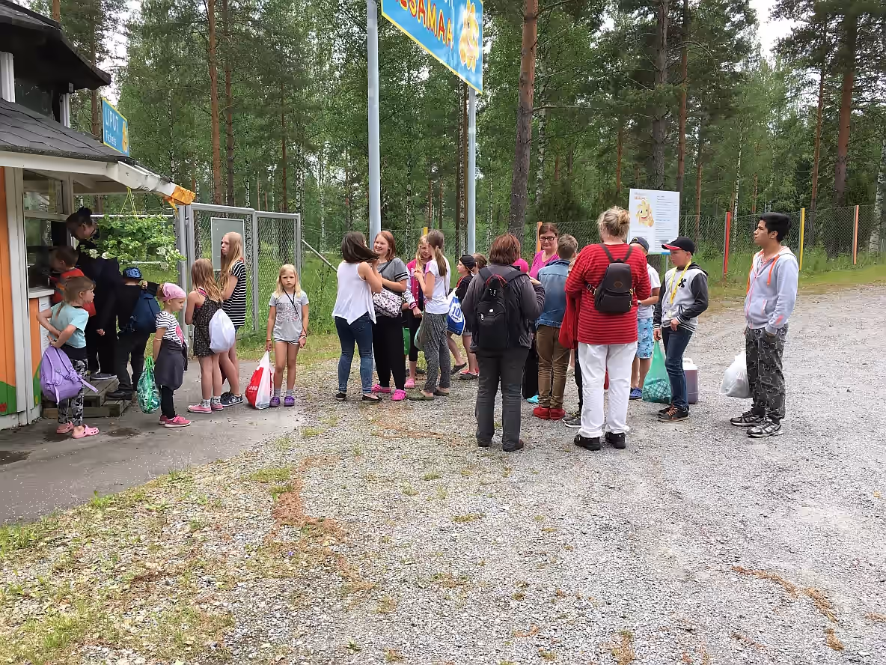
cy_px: 332
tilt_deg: -6.1
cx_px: 443
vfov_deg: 48.2
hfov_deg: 61.7
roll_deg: -0.7
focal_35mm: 29
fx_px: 742
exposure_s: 1/187
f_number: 2.2
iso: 25
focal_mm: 4.15
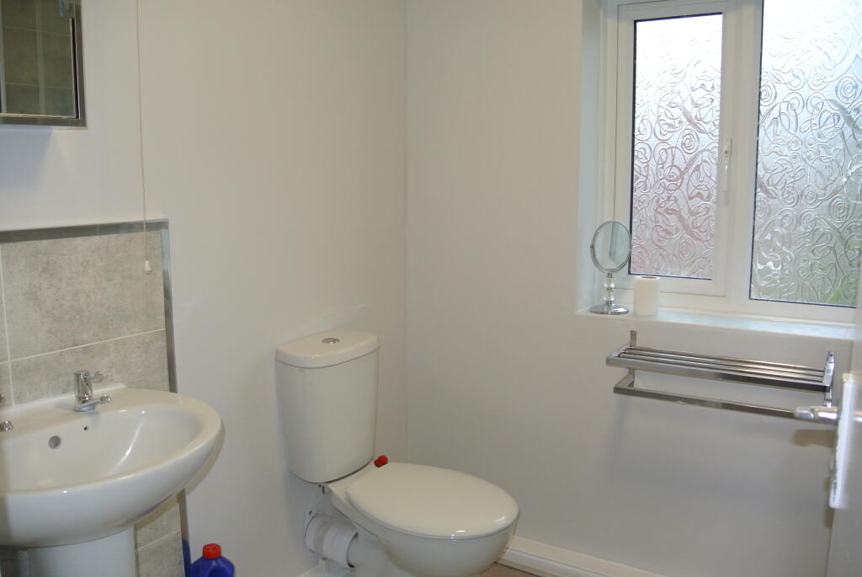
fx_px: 695
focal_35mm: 29
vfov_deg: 45.1
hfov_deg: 63.6
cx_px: 431
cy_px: 288
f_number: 3.5
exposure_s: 1/60
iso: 640
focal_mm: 11
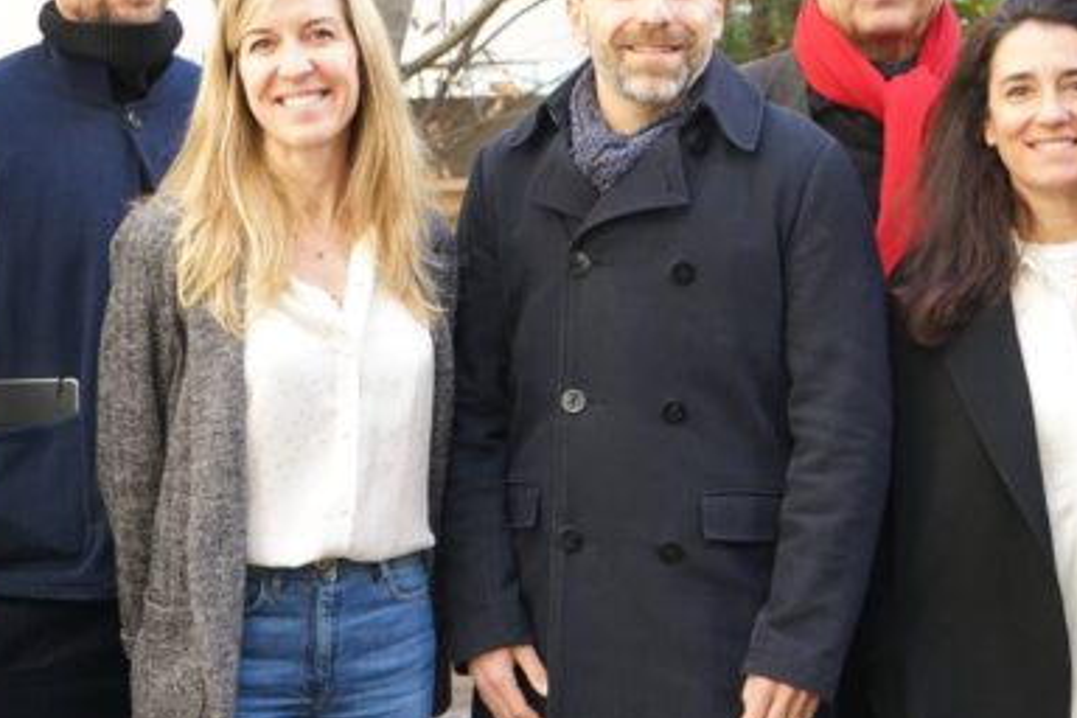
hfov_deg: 24.7
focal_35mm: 82
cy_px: 264
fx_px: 2453
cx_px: 457
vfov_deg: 16.6
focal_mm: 41
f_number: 4.5
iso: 320
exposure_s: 1/100
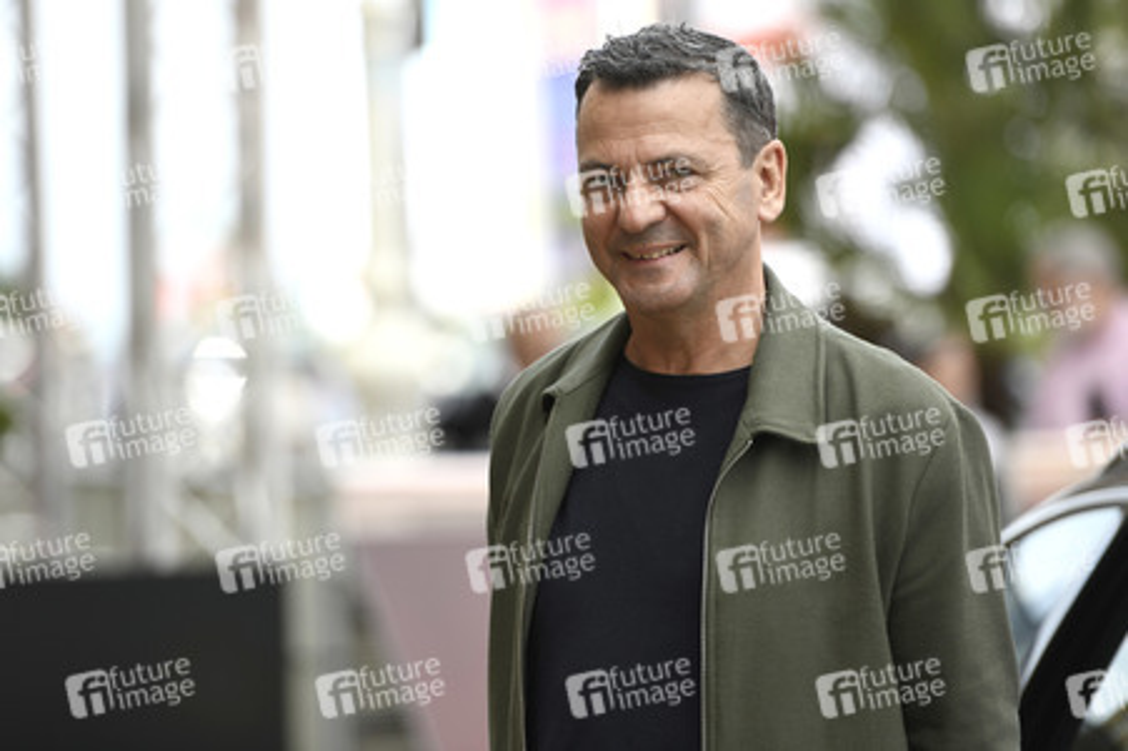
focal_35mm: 200
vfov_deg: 6.9
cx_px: 564
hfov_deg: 10.3
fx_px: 6262
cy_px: 376
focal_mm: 200
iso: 250
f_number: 3.5
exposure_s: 1/1000
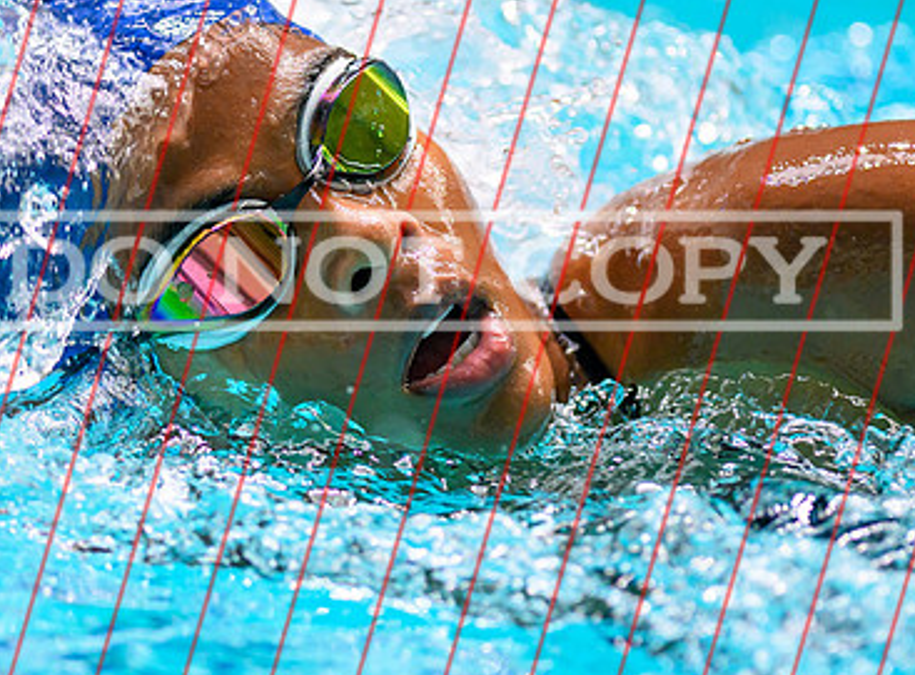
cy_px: 336
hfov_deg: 2.9
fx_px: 17928
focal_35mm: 682
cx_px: 282
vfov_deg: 2.2
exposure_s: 1/800
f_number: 2.8
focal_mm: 300
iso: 1600
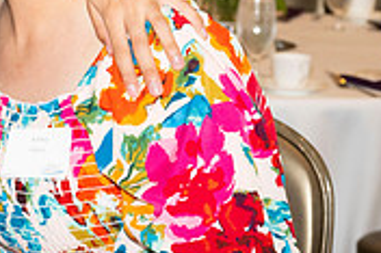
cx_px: -175
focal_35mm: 178
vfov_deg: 7.6
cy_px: -29
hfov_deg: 11.1
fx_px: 1882
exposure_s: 1/80
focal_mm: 54
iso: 1000
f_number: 5.6
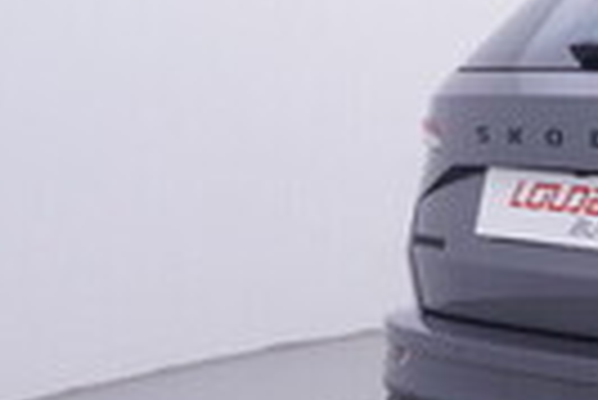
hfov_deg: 17.0
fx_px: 1548
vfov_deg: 14.7
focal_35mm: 93
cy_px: 142
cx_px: 1149
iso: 200
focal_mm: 15
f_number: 5
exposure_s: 1/80
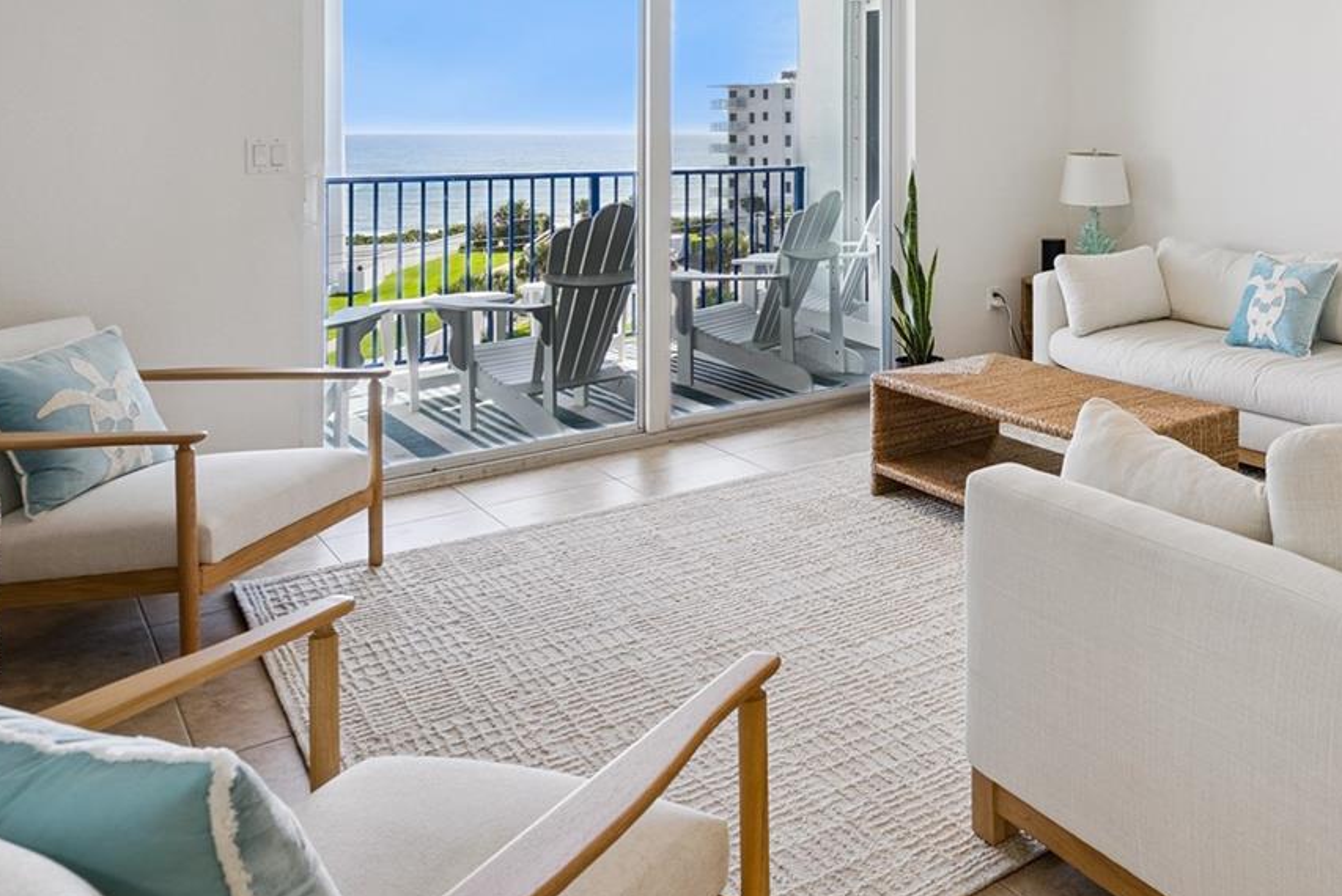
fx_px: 1119
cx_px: 1122
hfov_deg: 56.2
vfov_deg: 41.1
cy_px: 132
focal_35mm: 30
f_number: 8
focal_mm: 16
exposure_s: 1/50
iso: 500
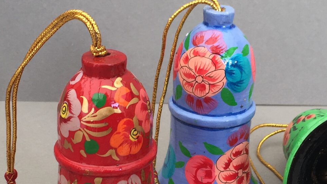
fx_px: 720
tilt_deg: -29.5
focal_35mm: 83
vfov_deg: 14.4
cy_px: 175
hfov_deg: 25.6
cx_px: 186
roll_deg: -3.7
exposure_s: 1/50
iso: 40
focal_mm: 4.15
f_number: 2.2
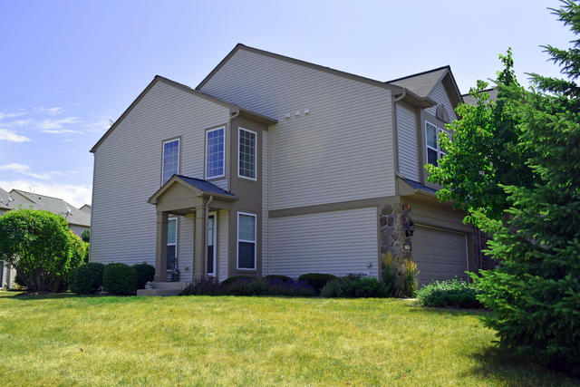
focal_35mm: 33
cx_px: 290
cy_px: 194
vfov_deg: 40.0
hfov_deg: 57.2
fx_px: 532
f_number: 9
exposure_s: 1/200
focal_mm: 22
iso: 100
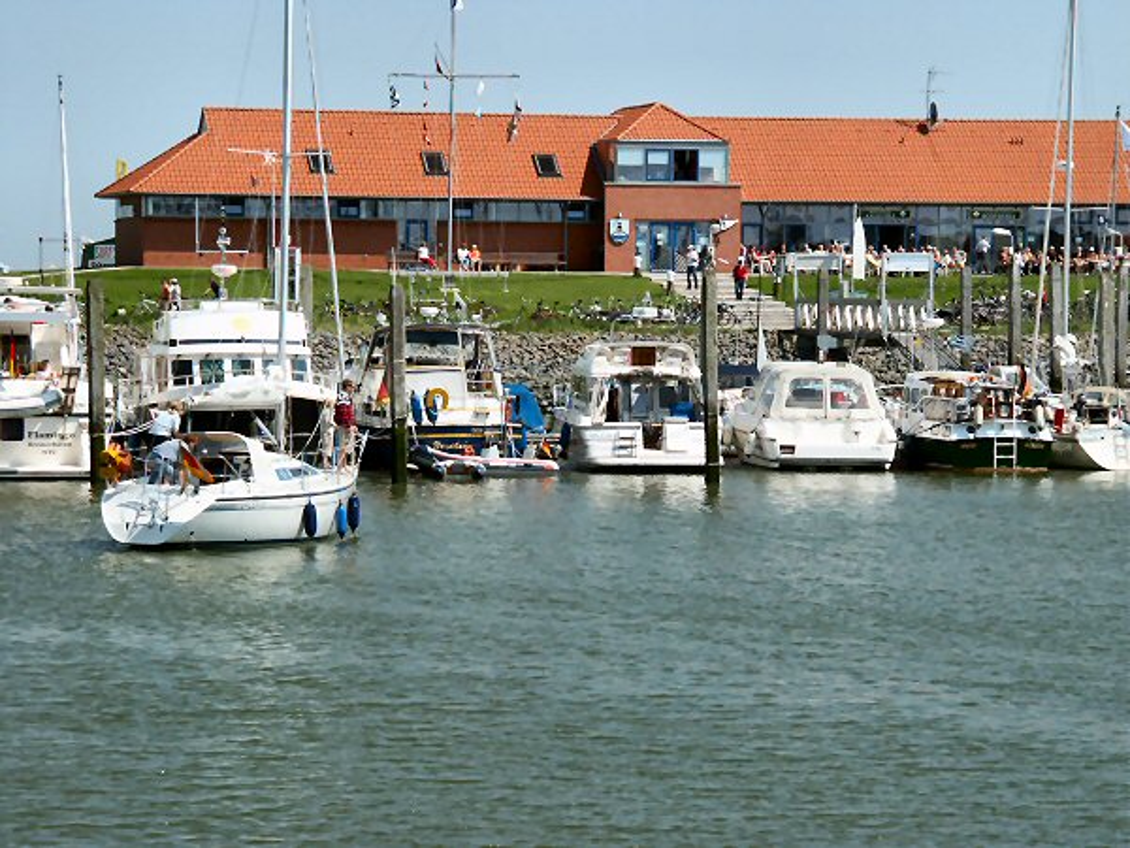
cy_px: 424
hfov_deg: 12.7
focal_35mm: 155
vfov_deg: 9.6
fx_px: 5060
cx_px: 565
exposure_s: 1/180
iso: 100
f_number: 6.7
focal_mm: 39.3
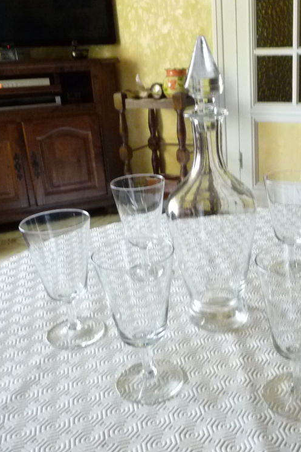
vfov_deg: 49.6
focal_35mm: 39
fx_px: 489
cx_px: 230
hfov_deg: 33.4
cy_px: 226
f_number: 3.3
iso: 400
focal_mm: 4.7
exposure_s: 1/13
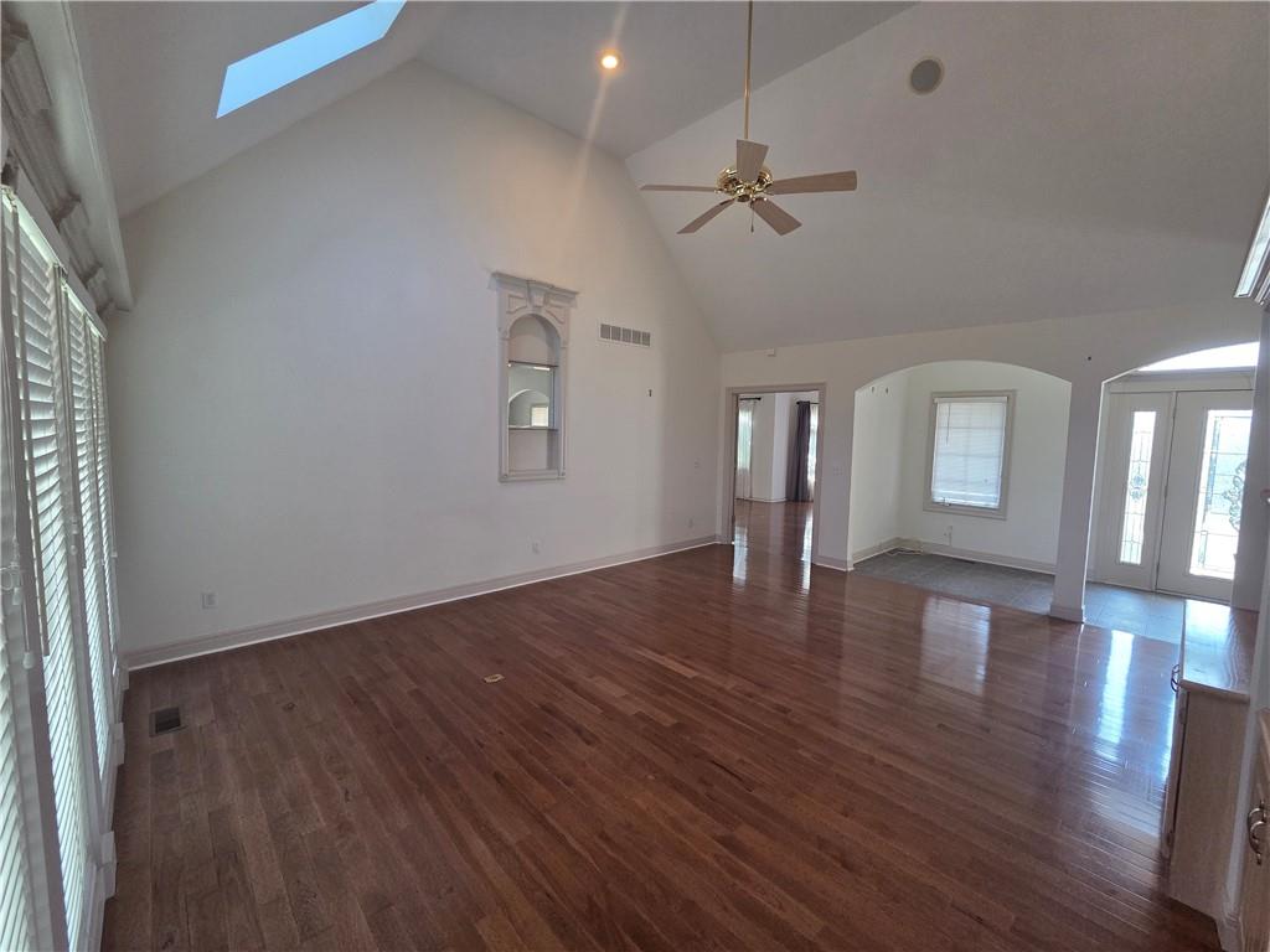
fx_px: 477
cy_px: 476
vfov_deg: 89.9
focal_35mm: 13
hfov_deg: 106.2
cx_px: 635
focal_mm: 2.2
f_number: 2.2
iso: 250
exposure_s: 1/120
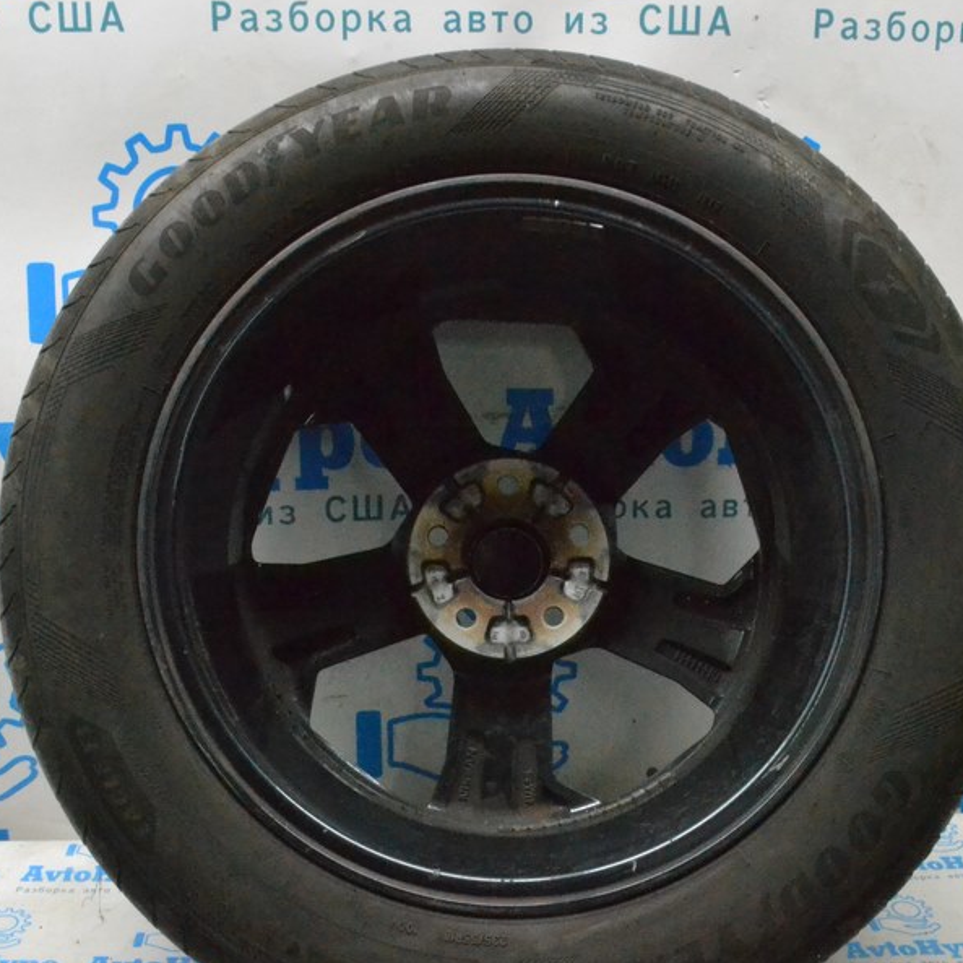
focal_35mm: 44
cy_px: 537
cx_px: 510
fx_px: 1385
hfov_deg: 38.3
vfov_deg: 38.3
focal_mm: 20
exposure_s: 1/50
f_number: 18
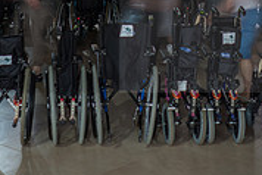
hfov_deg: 22.4
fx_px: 663
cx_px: 121
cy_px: -51
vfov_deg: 14.4
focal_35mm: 91
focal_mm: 28
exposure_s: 1/5
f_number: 2
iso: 160
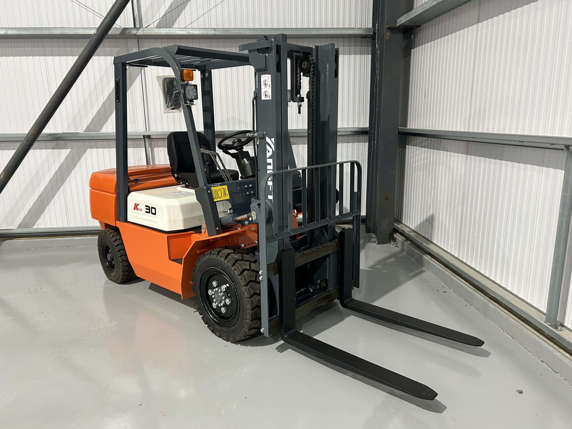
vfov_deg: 53.1
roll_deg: +1.1
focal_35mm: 26
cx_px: 286
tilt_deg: -11.7
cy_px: 214
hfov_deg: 67.3
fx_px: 430
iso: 200
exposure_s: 1/60
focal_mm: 5.7
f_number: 1.5
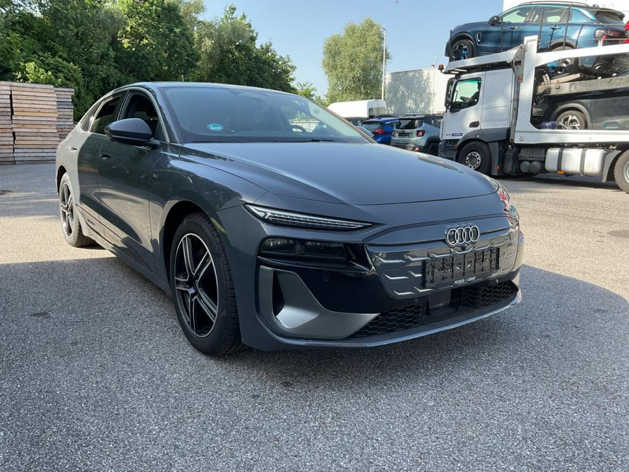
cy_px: 236
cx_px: 314
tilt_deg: -12.0
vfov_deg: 48.2
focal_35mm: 29
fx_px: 527
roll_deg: -1.2
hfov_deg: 61.7
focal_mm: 3
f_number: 1.8
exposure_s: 1/310
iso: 16
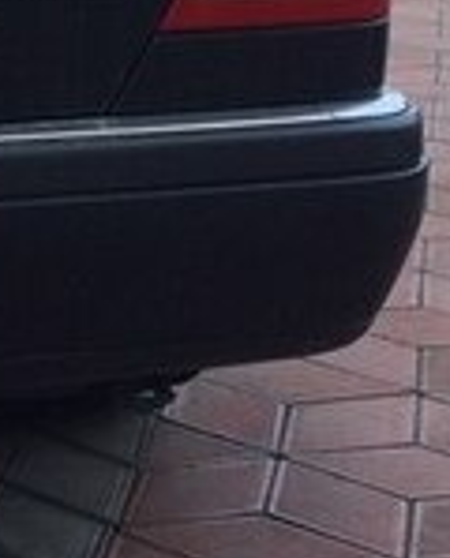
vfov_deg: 15.0
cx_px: -259
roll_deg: +0.5
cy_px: -62
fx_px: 2073
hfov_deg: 11.8
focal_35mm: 125
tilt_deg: -9.8
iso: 32
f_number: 2.2
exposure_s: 1/466
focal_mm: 4.15
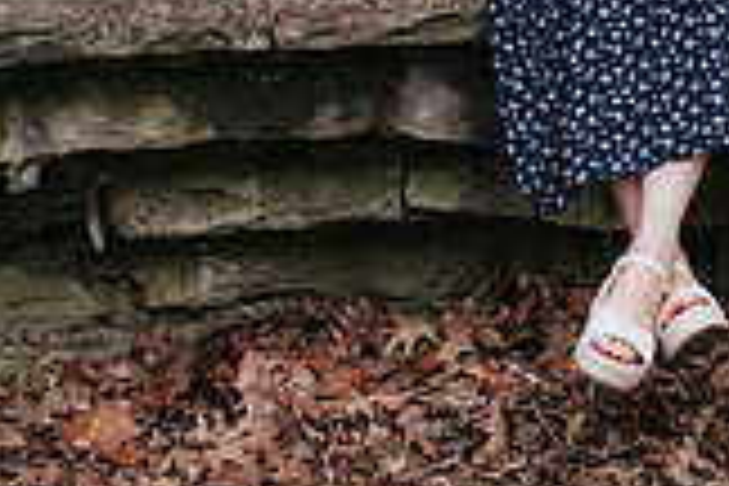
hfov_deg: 9.7
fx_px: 4272
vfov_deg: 6.5
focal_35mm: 211
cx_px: 787
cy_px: 25
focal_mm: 50
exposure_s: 1/320
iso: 110
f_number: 2.8
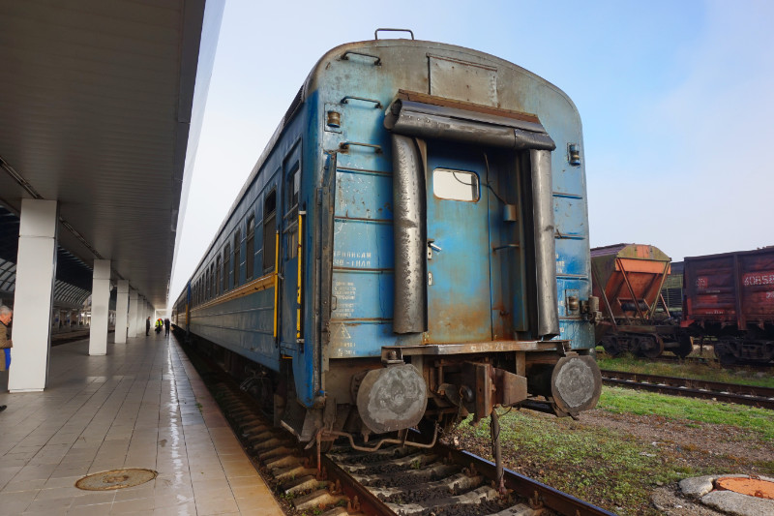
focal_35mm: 24
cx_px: 387
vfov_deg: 53.1
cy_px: 258
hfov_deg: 73.8
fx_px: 516
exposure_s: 1/80
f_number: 9
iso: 100
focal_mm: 16
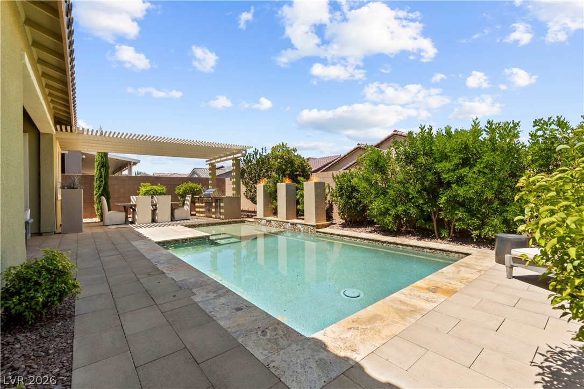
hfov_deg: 100.4
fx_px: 243
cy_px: 194
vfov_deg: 77.3
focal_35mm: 15
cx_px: 292
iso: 400
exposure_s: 1/400
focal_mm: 10
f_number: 8
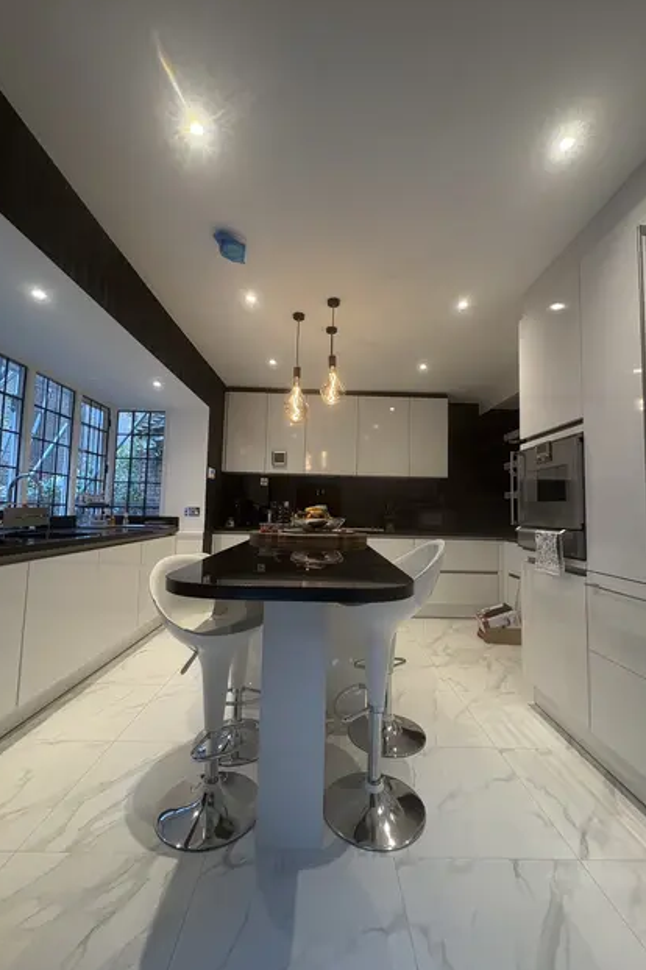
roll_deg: -0.7
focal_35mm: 15
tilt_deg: +4.9
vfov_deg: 100.4
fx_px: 404
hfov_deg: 77.3
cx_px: 328
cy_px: 483
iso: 250
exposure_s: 1/100
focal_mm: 2.22
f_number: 2.2
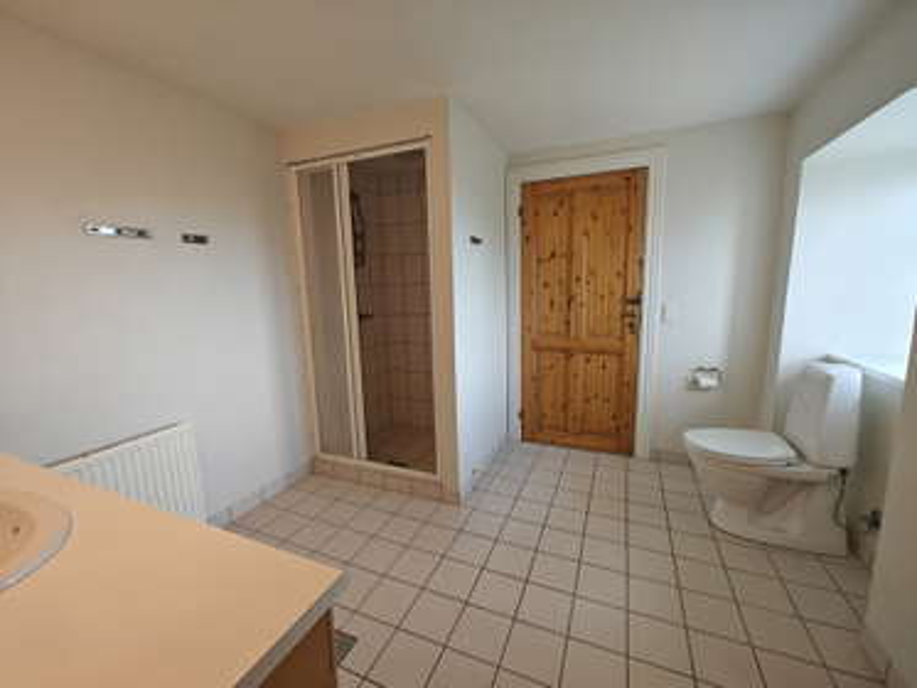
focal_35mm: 14
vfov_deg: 85.7
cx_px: 458
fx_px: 371
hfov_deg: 102.0
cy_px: 344
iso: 160
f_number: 2.2
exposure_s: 1/50
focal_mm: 2.59
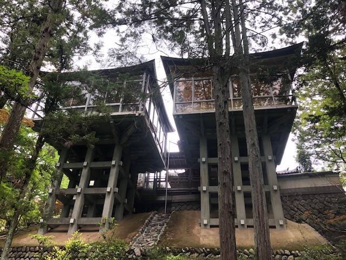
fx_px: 280
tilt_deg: +33.9
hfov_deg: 63.4
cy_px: 130
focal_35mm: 28
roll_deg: -3.2
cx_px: 173
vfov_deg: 49.7
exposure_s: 1/120
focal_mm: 3.99
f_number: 1.8
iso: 50
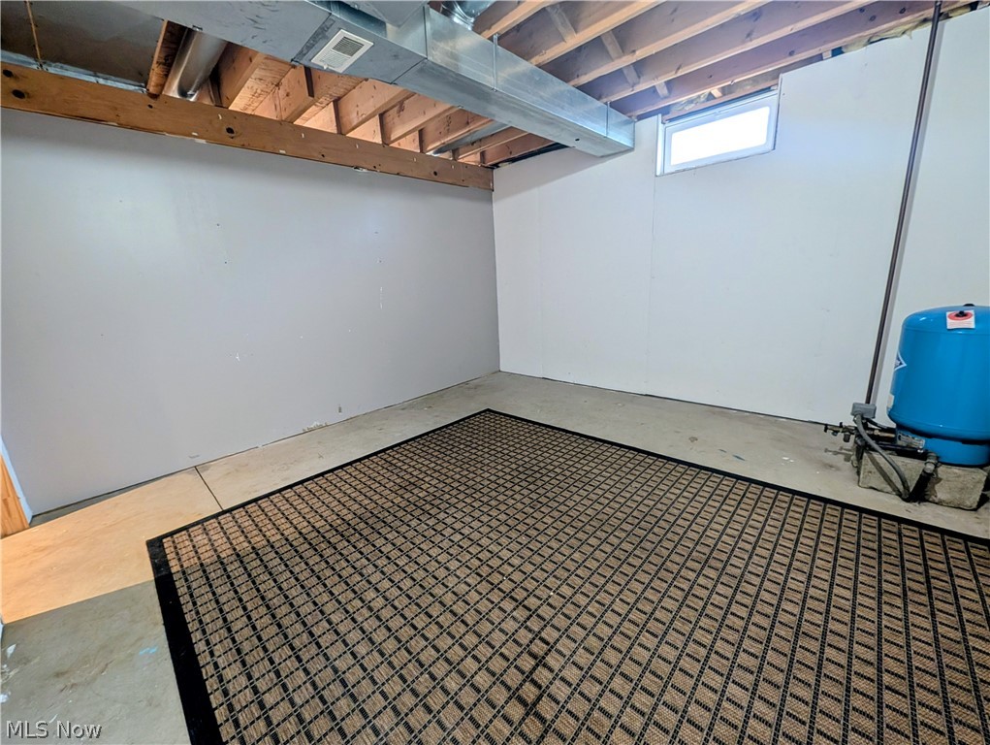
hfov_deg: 110.5
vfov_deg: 94.6
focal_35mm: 12
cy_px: 372
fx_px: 344
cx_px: 495
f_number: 1.7
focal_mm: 2.02
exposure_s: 1/24
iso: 226
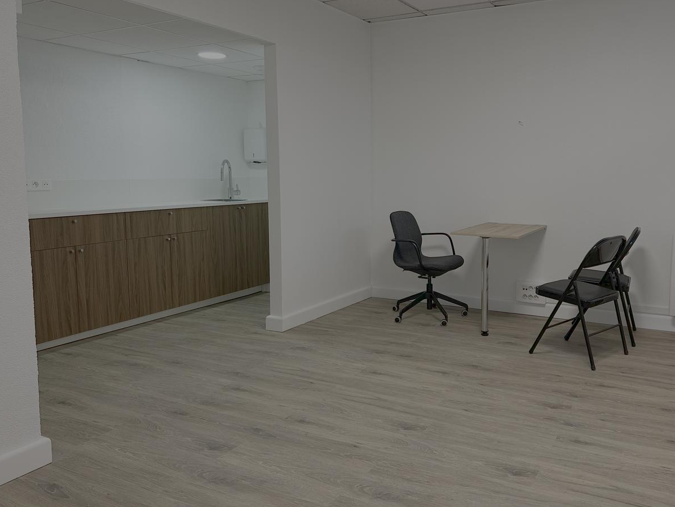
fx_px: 585
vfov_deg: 46.8
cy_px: 233
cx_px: 398
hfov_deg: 59.6
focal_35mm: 30
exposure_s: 1/100
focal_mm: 6.86
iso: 160
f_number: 1.78
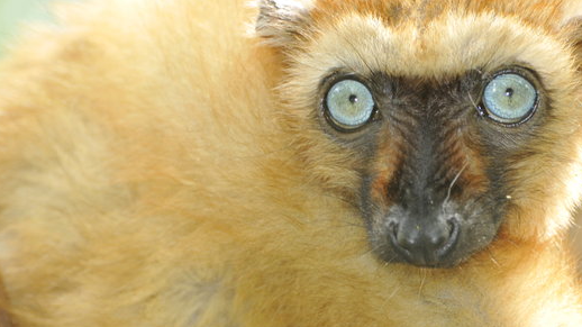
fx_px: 9581
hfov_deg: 3.5
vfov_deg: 2.0
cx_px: 336
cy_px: 193
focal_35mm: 621
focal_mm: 300
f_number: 7.1
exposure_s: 1/60
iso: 640
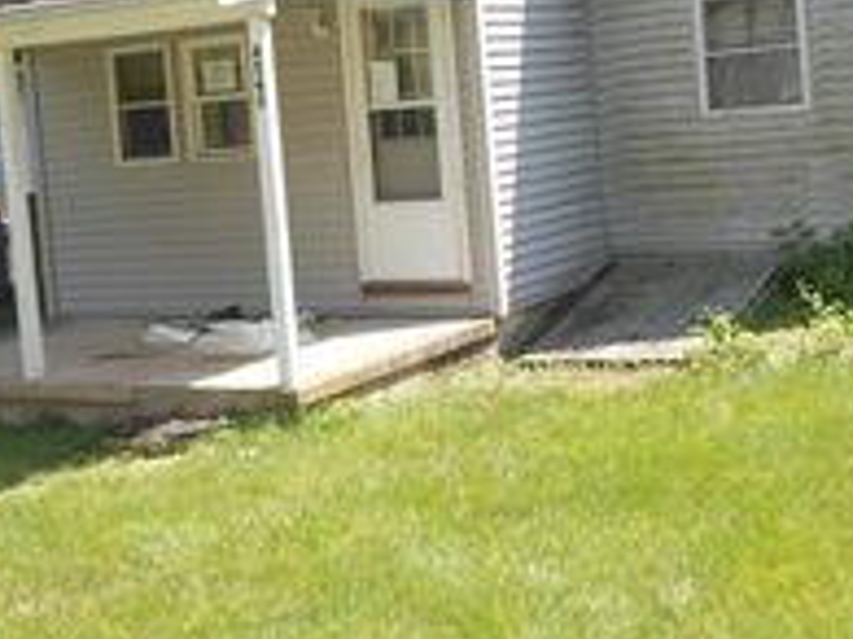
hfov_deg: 30.2
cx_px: 332
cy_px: 142
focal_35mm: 64
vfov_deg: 22.6
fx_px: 1576
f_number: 3.2
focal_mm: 4.5
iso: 80
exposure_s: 1/320
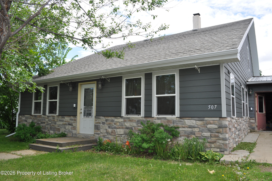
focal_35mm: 27
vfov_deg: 47.8
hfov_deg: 67.4
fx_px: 204
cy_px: 90
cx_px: 136
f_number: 10
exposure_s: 1/200
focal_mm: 18
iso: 200
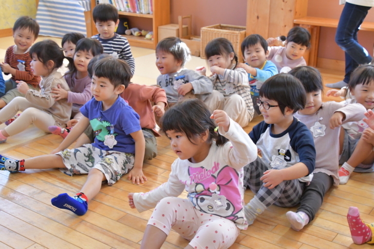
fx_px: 467
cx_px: 187
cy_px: 124
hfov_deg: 43.6
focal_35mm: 45
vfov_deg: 29.9
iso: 4000
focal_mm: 30
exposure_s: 1/250
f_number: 8
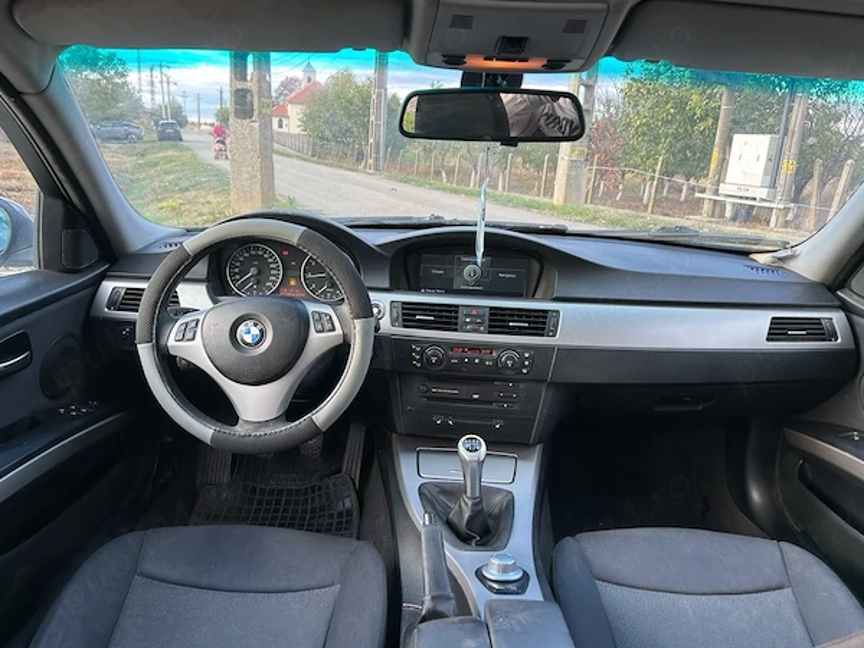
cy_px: 324
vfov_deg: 53.1
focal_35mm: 26
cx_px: 432
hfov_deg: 67.3
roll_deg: -2.8
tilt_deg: -15.9
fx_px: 649
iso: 40
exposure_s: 1/121
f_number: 1.5
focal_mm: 5.7
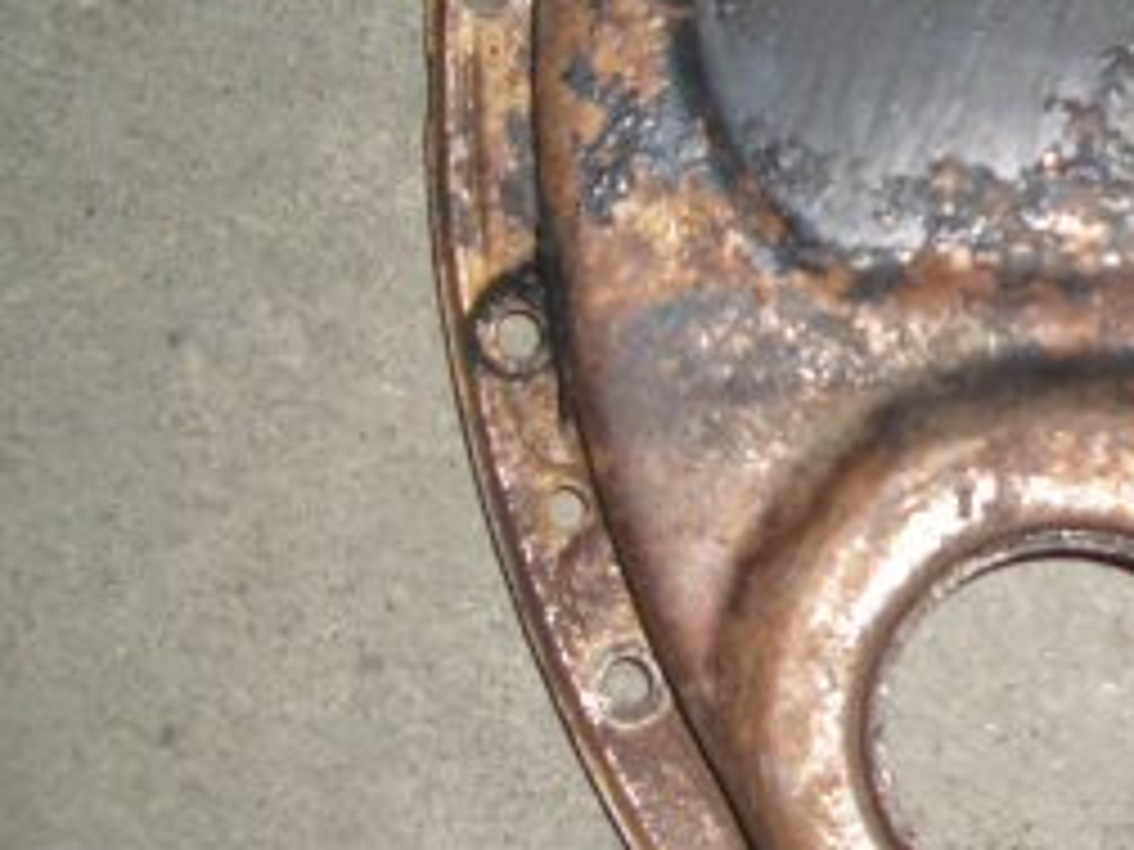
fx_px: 2916
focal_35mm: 89
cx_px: 1116
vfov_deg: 16.5
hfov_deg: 21.3
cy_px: 216
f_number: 2.6
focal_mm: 5.8
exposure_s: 1/60
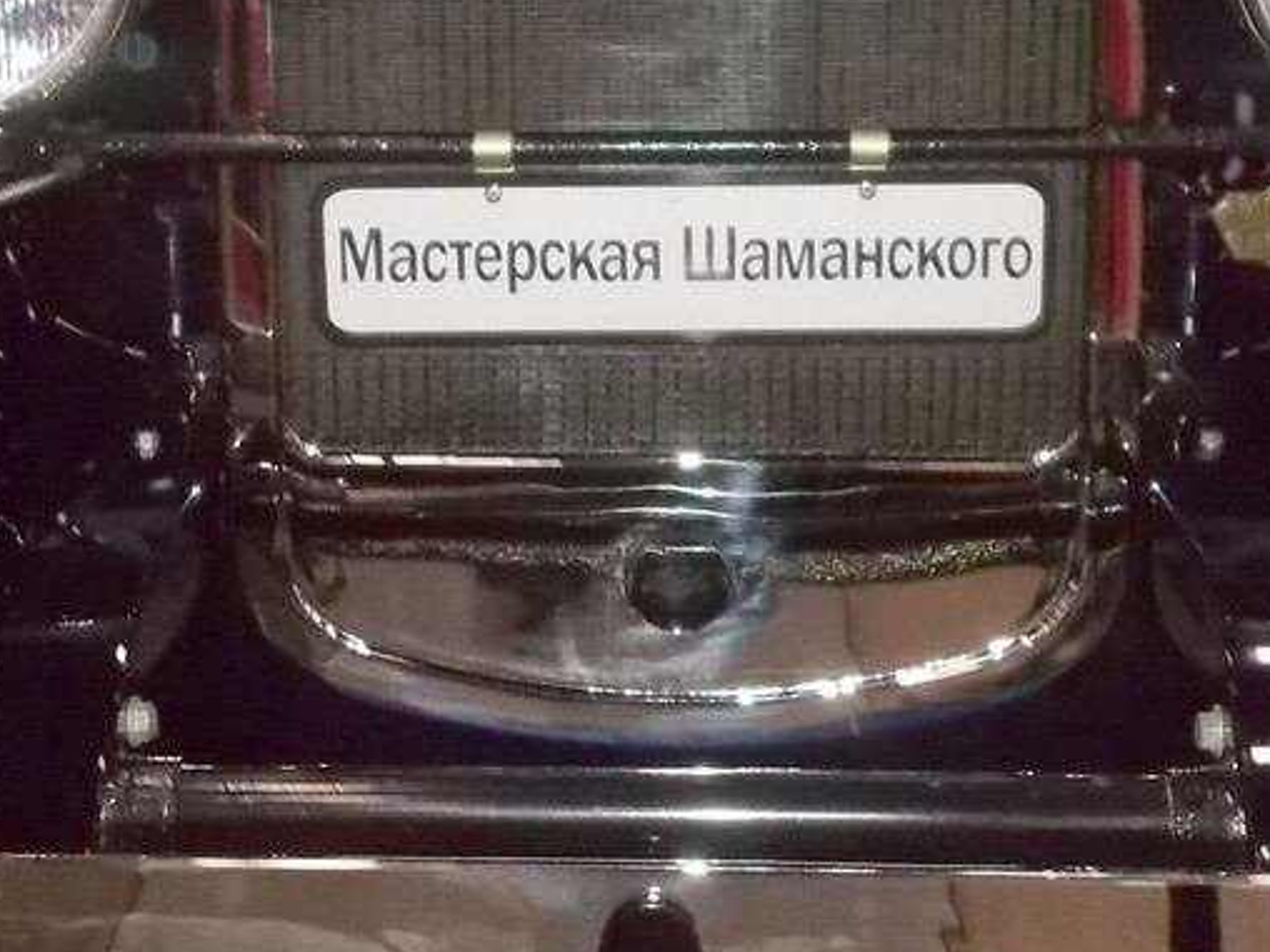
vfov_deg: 22.9
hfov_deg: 30.7
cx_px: 676
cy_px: 180
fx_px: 2311
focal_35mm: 63
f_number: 3.4
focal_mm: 5.3
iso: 400
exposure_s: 1/25
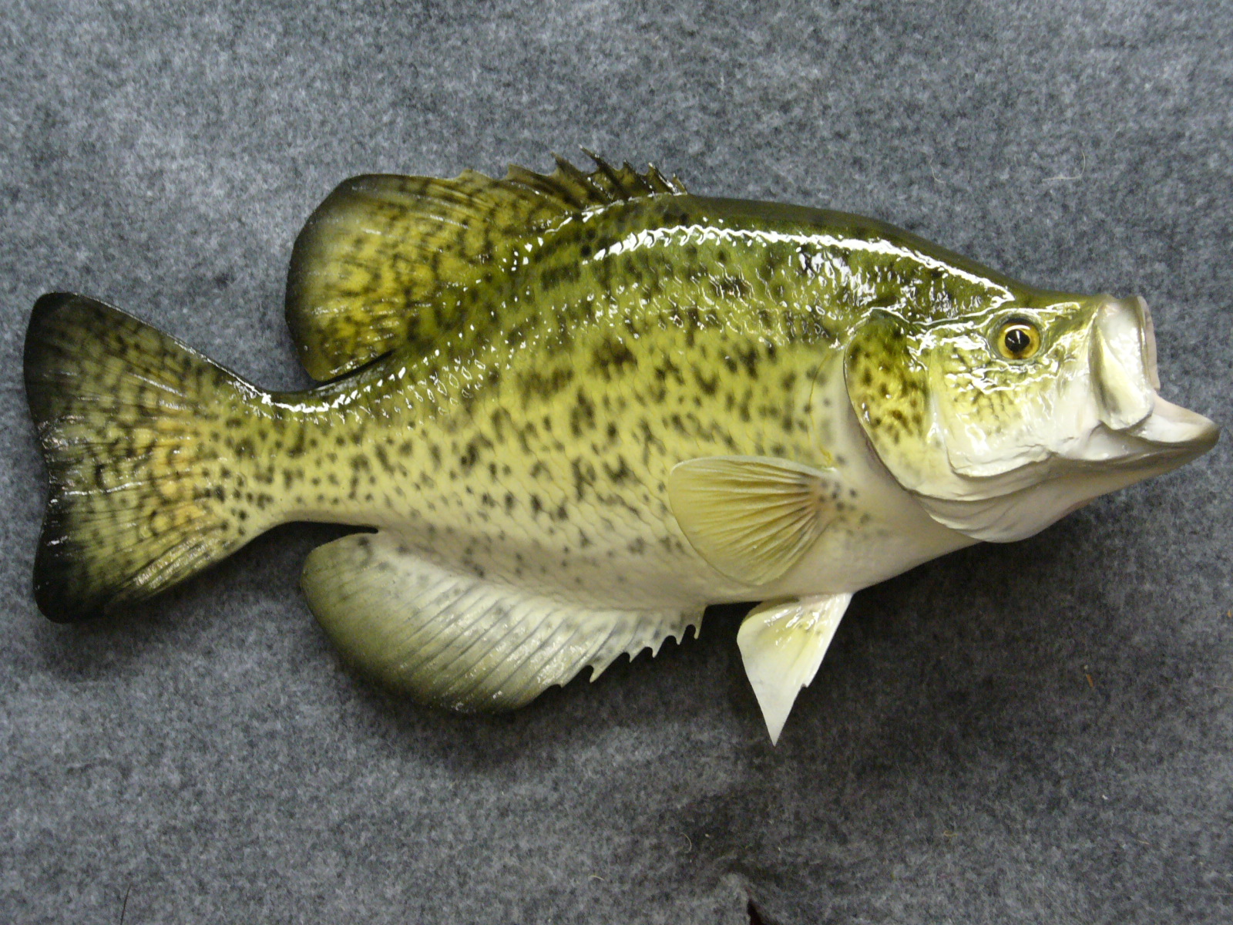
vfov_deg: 16.8
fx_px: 3135
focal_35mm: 88
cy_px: 462
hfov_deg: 22.3
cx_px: 616
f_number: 3.4
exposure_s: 1/15
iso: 200
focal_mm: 14.5
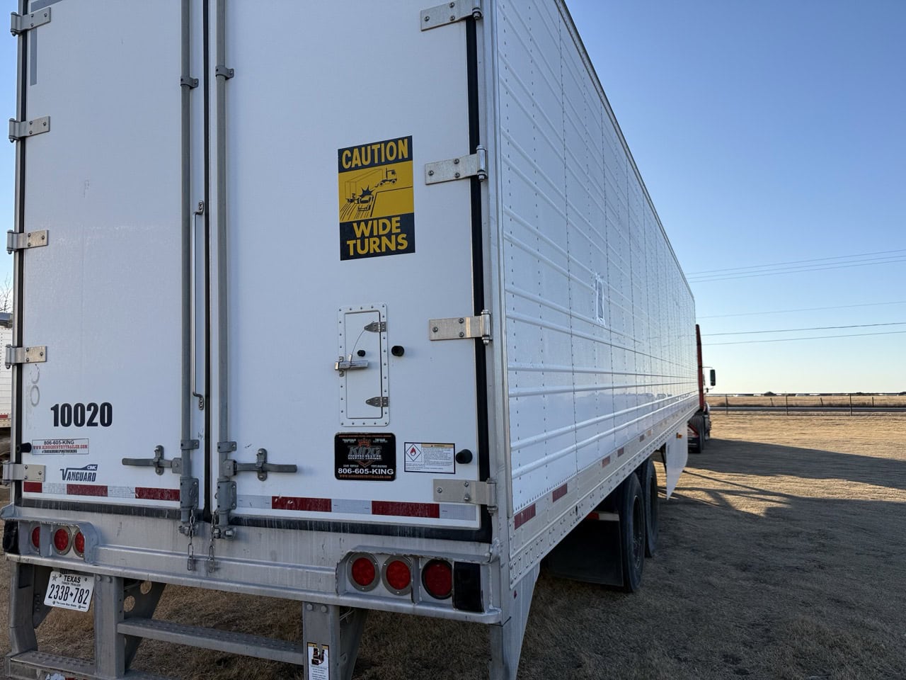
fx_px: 628
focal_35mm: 24
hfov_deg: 71.6
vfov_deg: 56.8
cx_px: 453
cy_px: 340
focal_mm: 6.8
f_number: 1.8
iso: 80
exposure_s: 1/2370
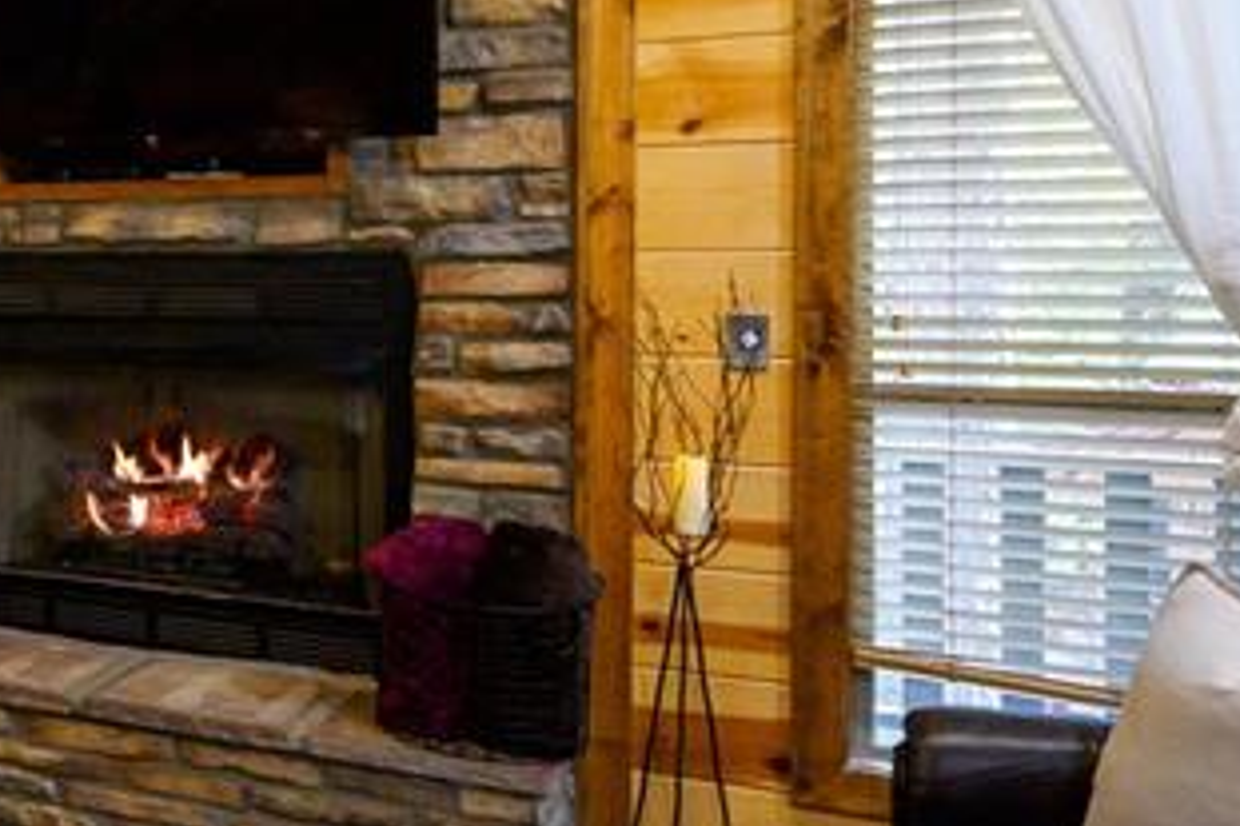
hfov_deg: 33.1
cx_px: -321
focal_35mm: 46
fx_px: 1584
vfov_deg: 29.1
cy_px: 295
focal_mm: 14
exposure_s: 1/40
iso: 500
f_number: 5.6
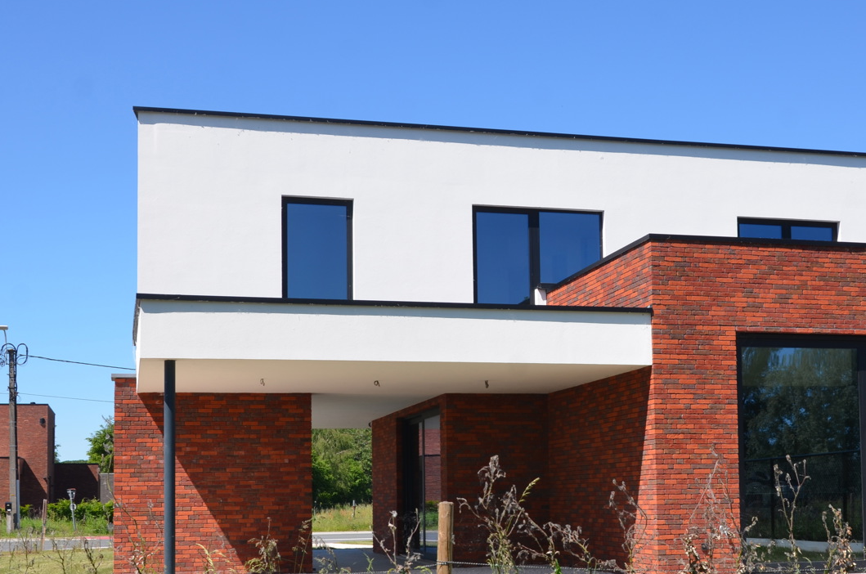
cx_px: 508
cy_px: 406
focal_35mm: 55
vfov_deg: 24.5
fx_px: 1314
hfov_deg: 36.4
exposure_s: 1/250
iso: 100
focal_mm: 25
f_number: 8
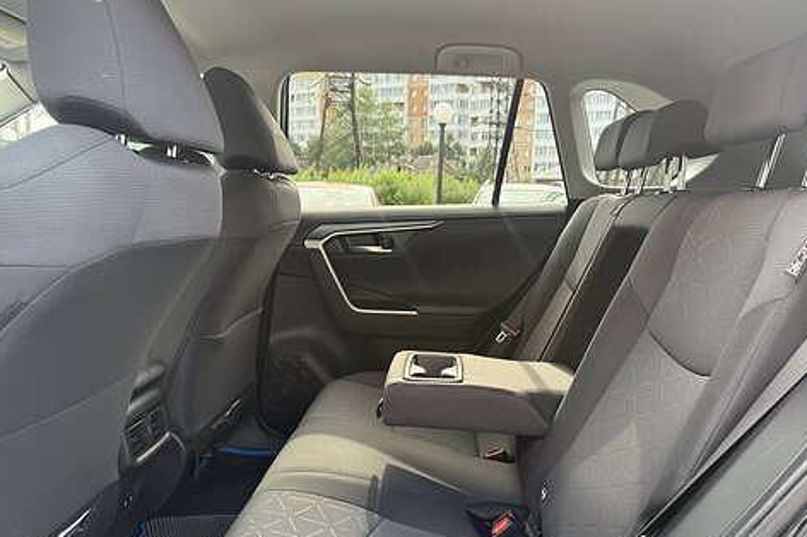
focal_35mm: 29
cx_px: 450
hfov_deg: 63.5
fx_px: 650
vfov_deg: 44.6
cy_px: 326
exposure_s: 1/162
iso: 125
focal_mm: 6.76
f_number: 1.78
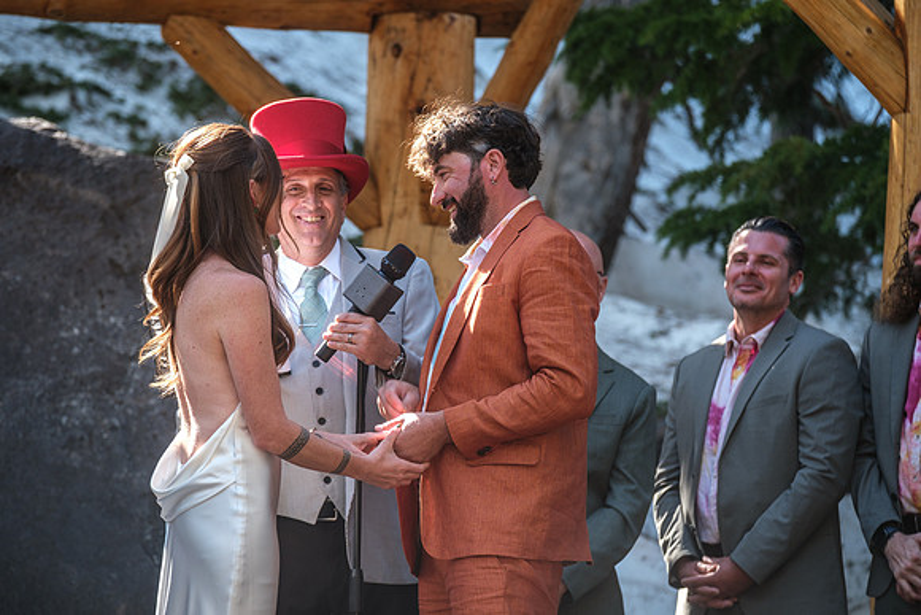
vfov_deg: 6.5
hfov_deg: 9.8
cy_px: 308
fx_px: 5374
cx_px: 460
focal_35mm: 210
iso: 400
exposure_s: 1/160
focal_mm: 140
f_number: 4
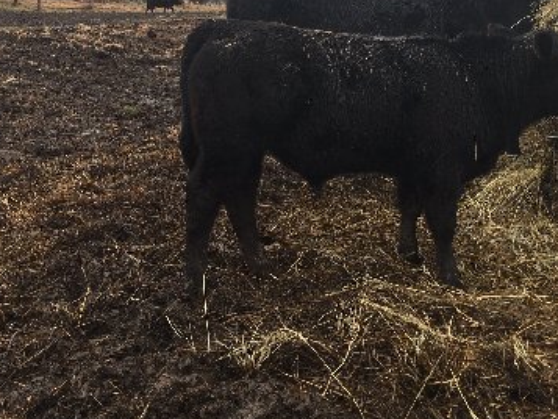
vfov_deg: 27.7
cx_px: 327
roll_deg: -2.7
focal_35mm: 52
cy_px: 111
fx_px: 839
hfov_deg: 36.7
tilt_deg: -7.5
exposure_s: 1/793
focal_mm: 4.15
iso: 25
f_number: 2.2
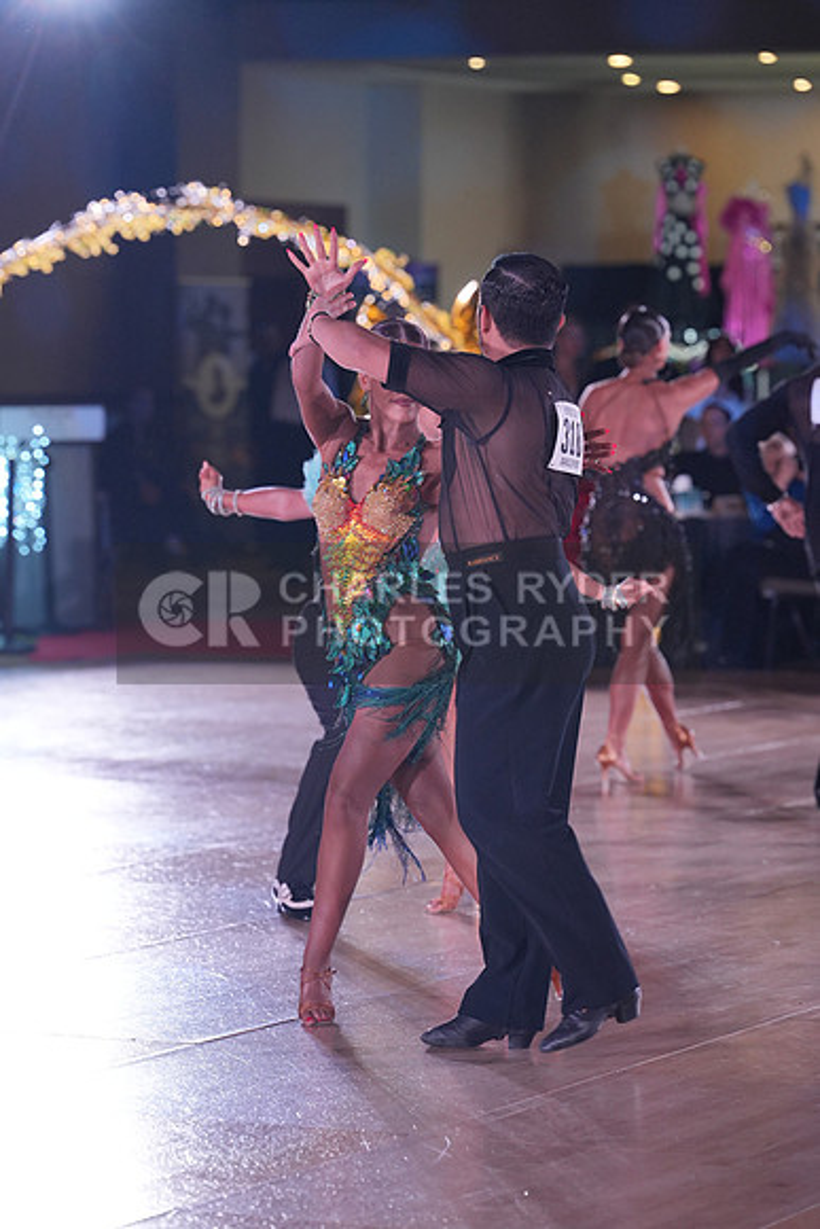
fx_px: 5122
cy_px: 614
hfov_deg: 9.2
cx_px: 410
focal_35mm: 150
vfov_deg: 13.7
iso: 1600
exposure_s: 1/400
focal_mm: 150
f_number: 4
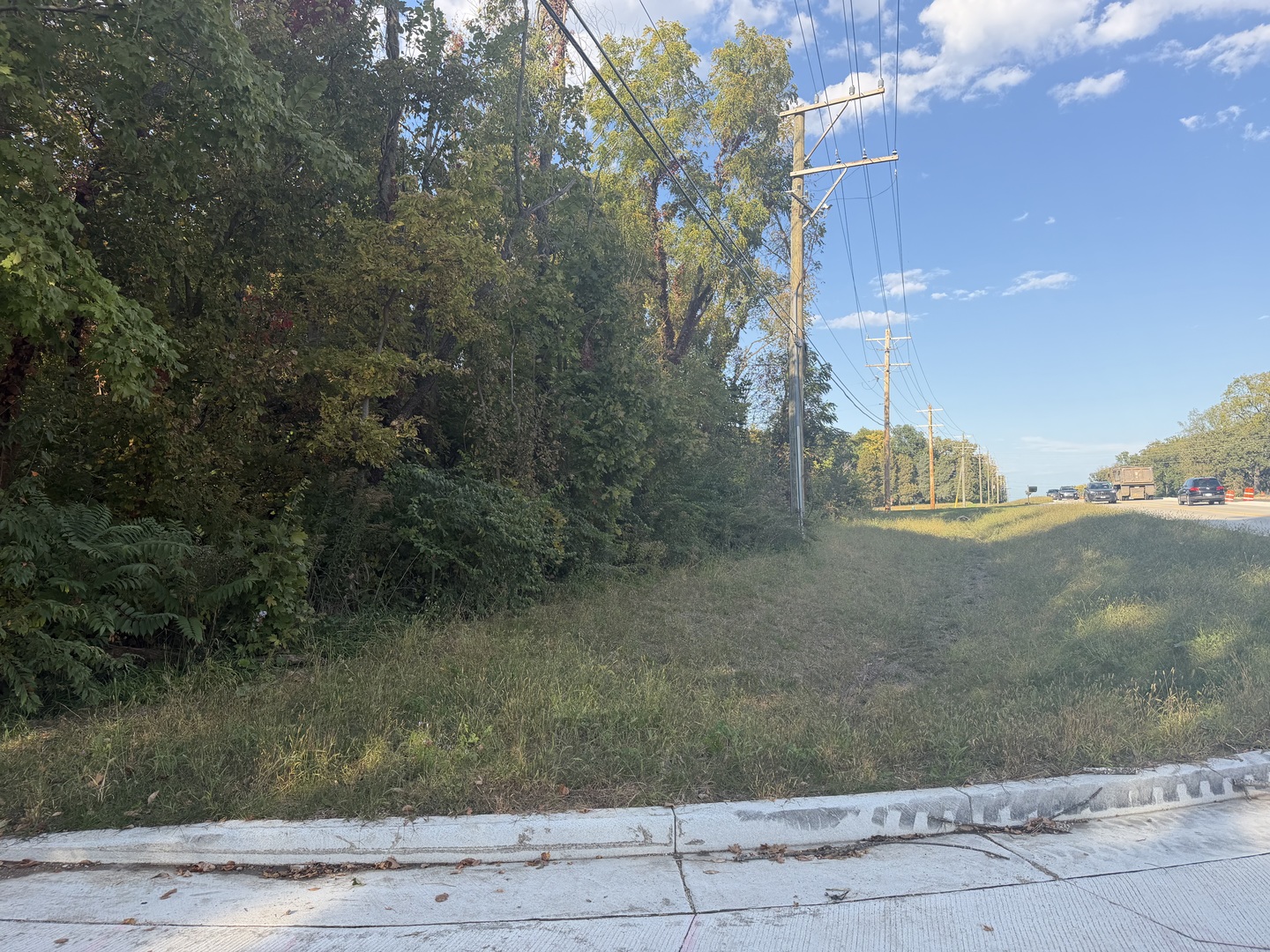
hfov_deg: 71.6
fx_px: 881
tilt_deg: +2.7
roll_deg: +1.4
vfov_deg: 56.8
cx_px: 635
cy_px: 476
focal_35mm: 24
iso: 80
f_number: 1.78
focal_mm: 6.76
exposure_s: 1/1585
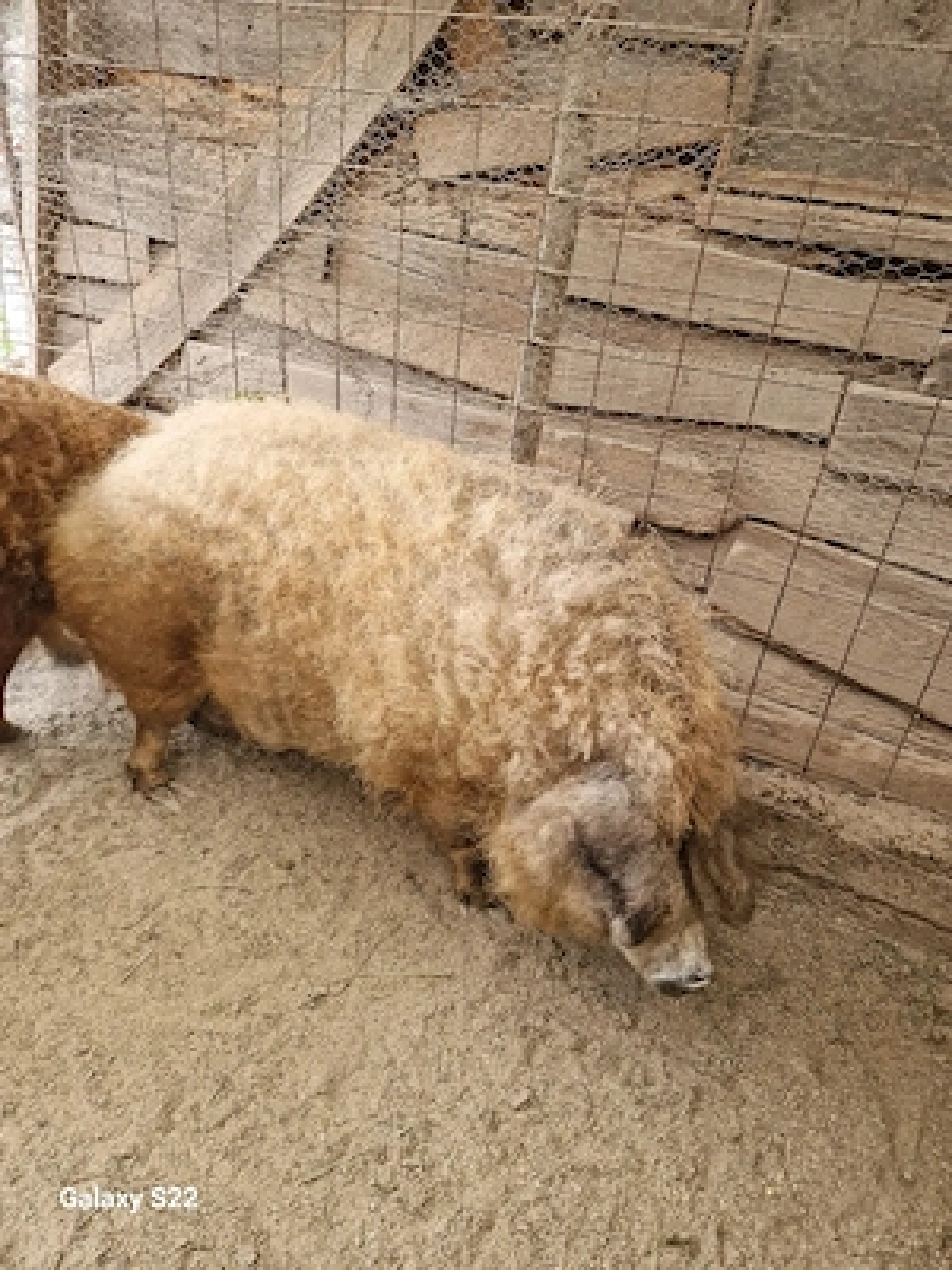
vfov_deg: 73.9
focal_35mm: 23
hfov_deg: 58.9
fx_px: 843
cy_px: 635
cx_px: 476
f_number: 1.8
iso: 250
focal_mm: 5.4
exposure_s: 1/100
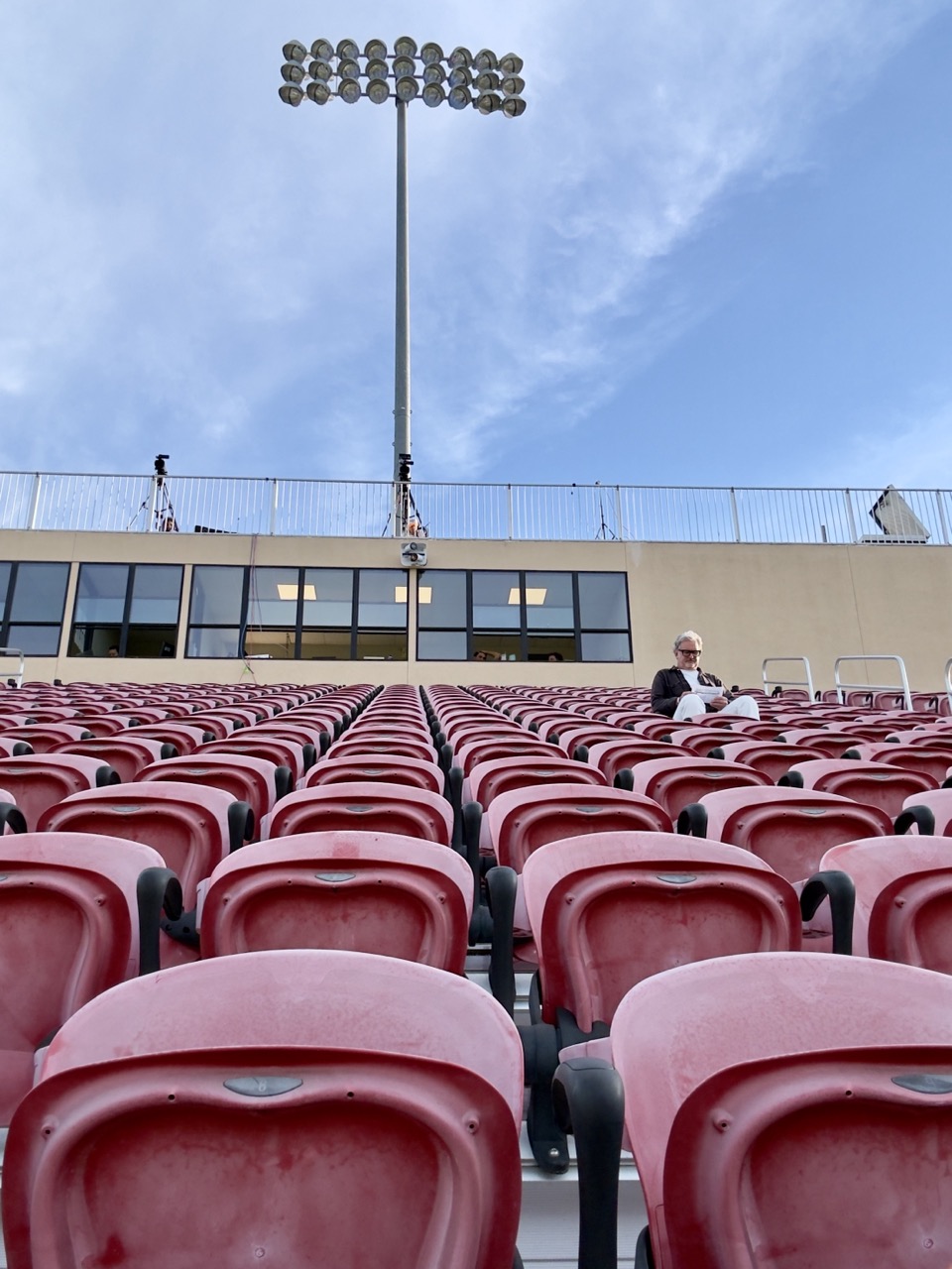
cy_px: 634
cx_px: 476
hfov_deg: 46.8
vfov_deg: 60.0
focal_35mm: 30
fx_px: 1100
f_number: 1.9
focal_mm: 2.69
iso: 25
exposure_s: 1/740
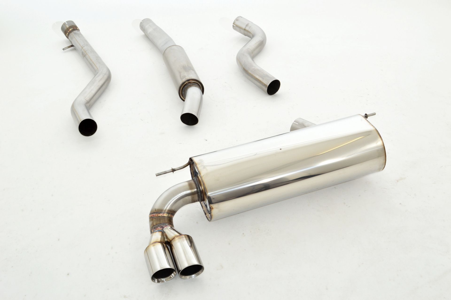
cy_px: 150
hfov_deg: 43.6
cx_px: 226
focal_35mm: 45
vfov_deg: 29.8
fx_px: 563
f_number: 10
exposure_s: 1/160
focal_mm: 30
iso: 200
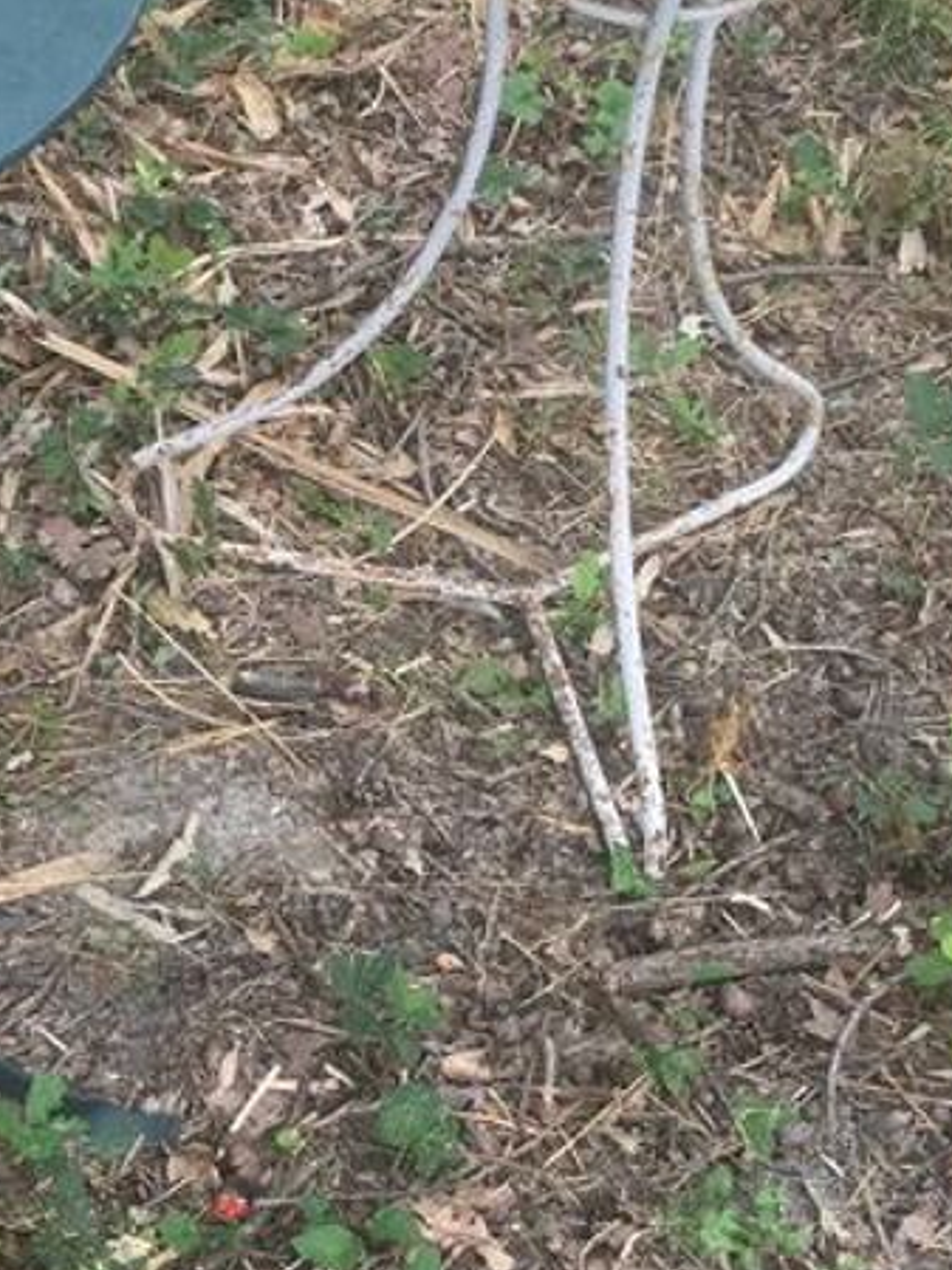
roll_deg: +0.1
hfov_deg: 16.9
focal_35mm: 86
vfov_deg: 22.8
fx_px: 3157
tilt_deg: -43.4
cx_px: 56
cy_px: 608
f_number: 2.2
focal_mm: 4.15
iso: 40
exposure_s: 1/100
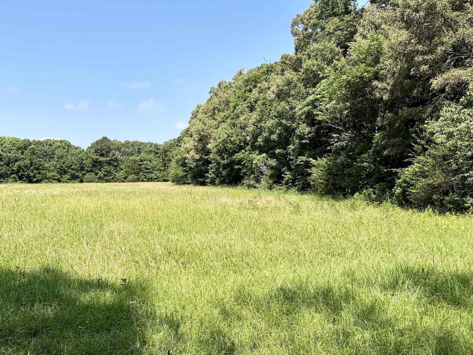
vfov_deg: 41.7
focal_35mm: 34
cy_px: 197
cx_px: 187
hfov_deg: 53.5
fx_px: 465
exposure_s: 1/2141
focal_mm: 5.96
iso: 50
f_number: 1.6
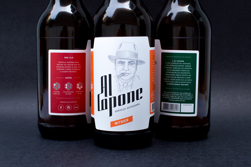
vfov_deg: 25.7
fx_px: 366
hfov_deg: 37.9
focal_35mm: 52
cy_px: 84
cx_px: 126
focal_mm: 35
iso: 200
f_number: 5.6
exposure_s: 1/125
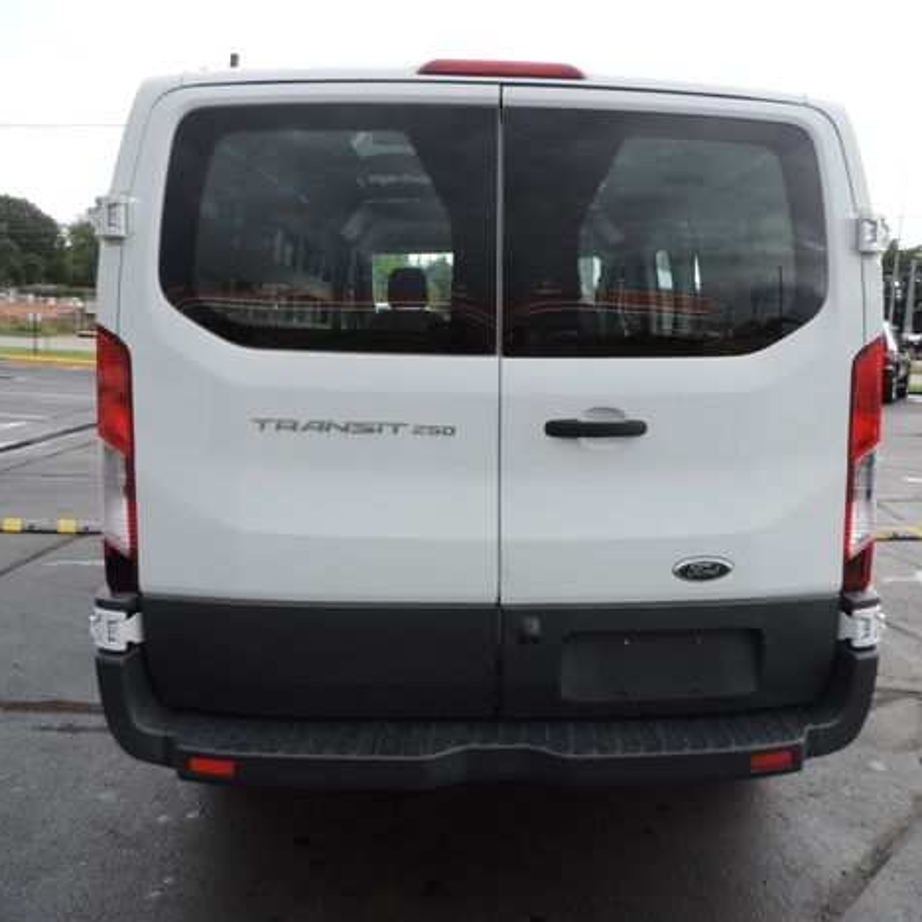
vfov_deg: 55.6
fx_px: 874
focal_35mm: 29
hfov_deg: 55.4
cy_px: 471
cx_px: 530
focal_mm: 4.3
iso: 80
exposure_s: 1/250
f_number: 3
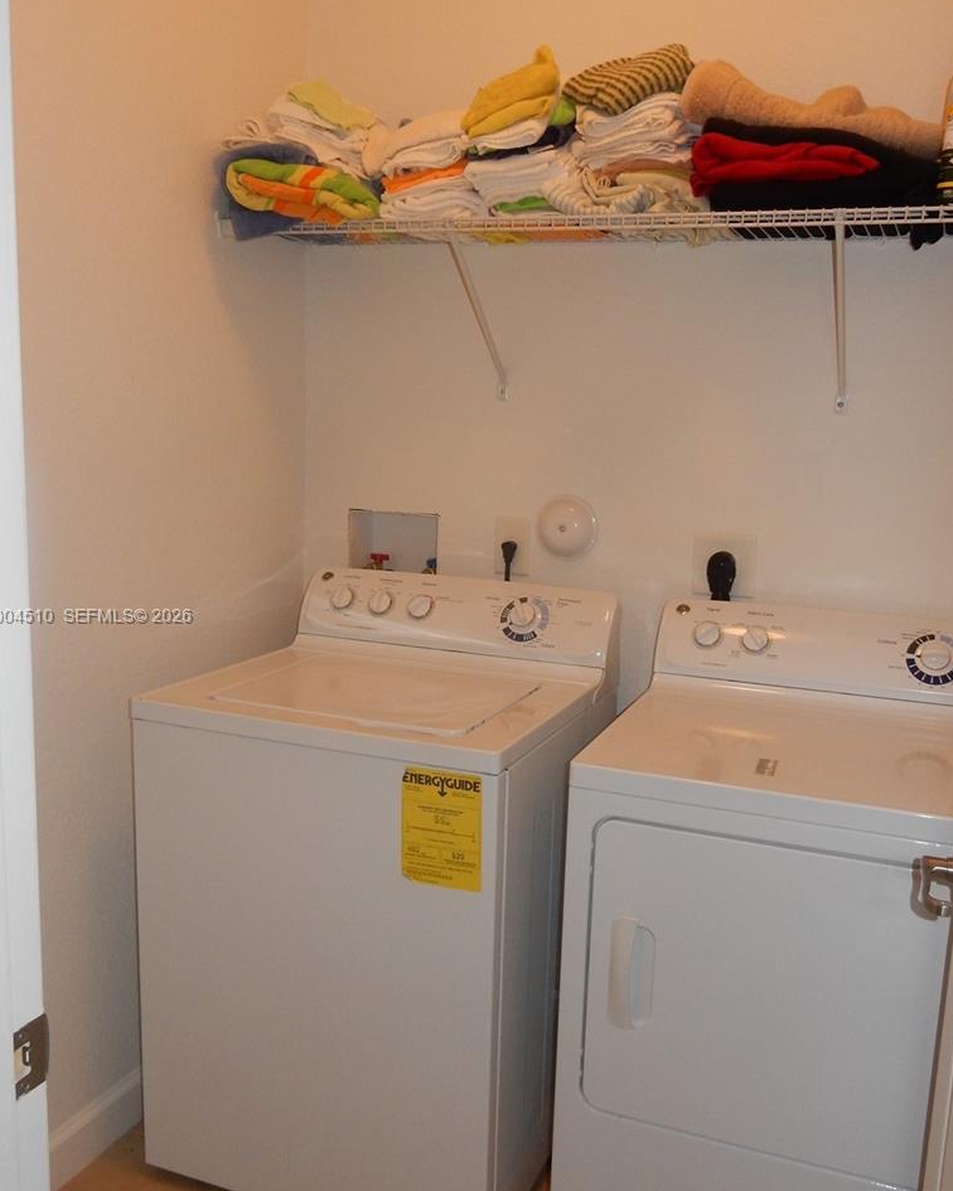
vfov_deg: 57.2
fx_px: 1093
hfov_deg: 47.0
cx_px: 526
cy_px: 618
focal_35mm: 31
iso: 200
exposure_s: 1/30
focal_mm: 4.5
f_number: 3.7
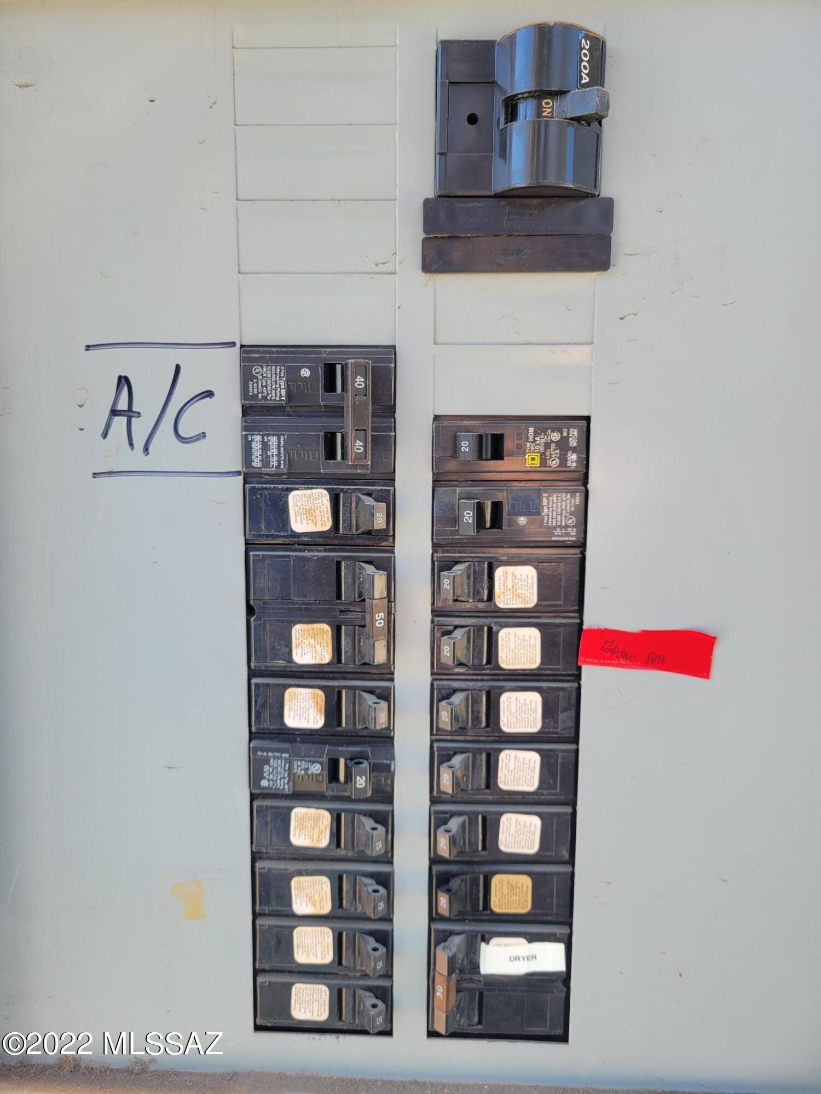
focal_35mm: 26
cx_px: 410
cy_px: 547
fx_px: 822
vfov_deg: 67.3
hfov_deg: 53.1
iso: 40
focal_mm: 5.4
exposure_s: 1/206
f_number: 1.8
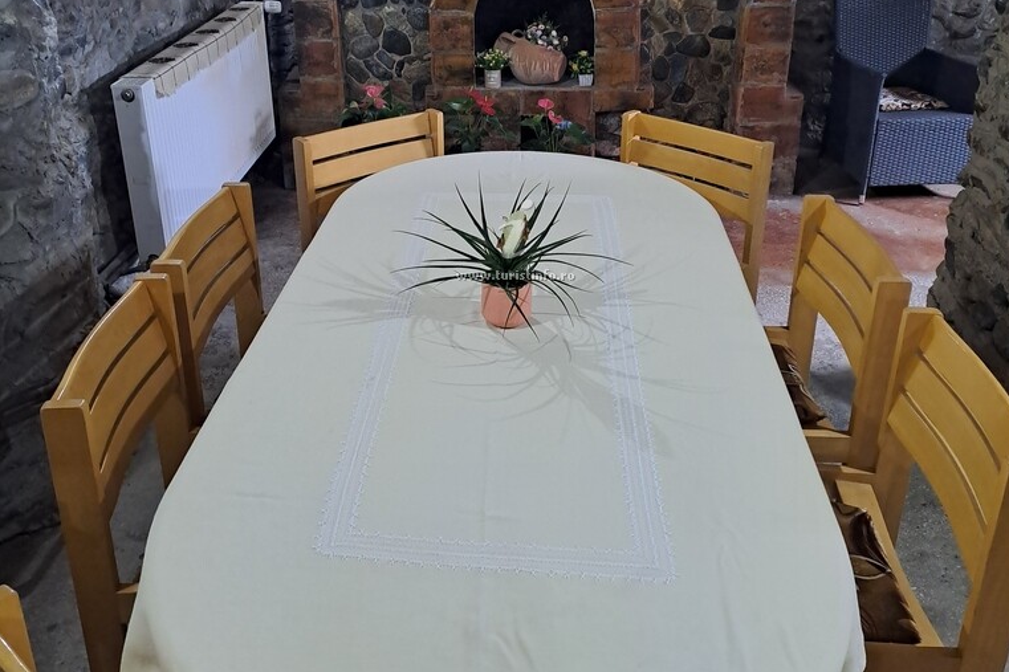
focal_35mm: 35
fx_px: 981
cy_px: 229
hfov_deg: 54.4
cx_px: 506
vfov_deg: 37.5
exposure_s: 1/30
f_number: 1.8
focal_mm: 4.65
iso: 320
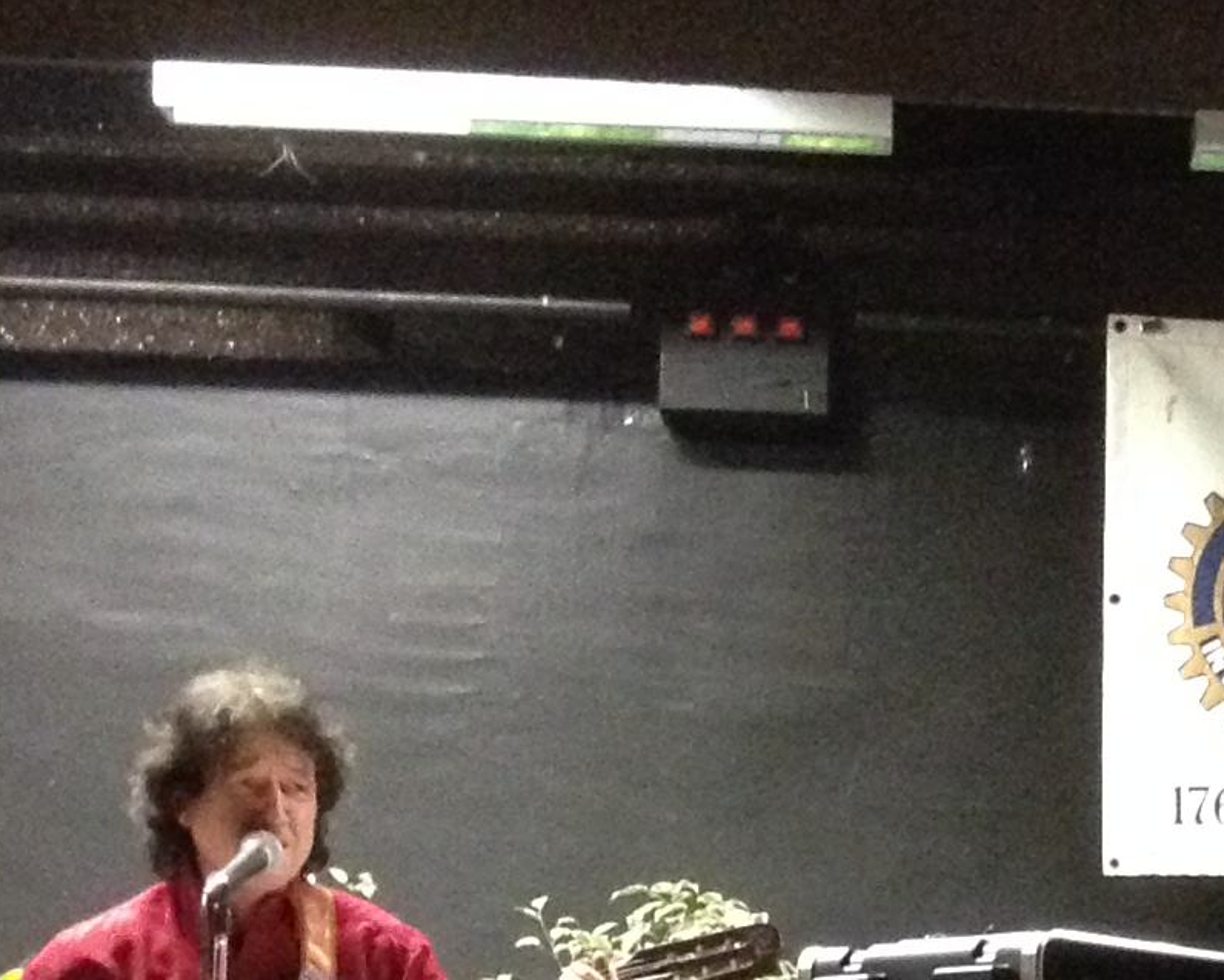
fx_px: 5072
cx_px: 1295
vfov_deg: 10.5
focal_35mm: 140
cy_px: 1645
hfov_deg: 13.5
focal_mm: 4.28
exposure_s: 1/17
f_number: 2.4
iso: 640
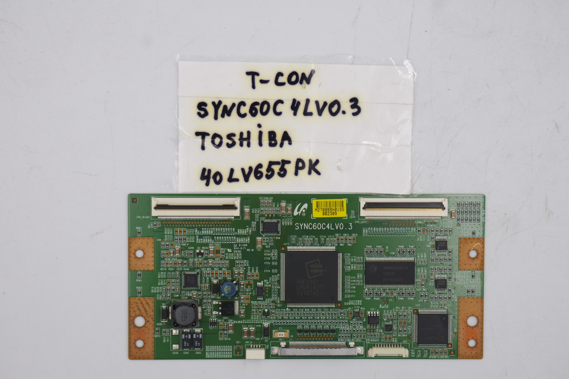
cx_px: 285
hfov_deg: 27.7
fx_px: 1154
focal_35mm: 73
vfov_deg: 18.7
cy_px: 189
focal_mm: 27
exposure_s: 1/125
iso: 200
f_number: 5.6
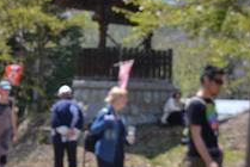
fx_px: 598
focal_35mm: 86
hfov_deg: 23.3
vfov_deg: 15.9
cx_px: 54
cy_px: 79
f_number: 5
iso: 400
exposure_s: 1/1250
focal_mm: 26
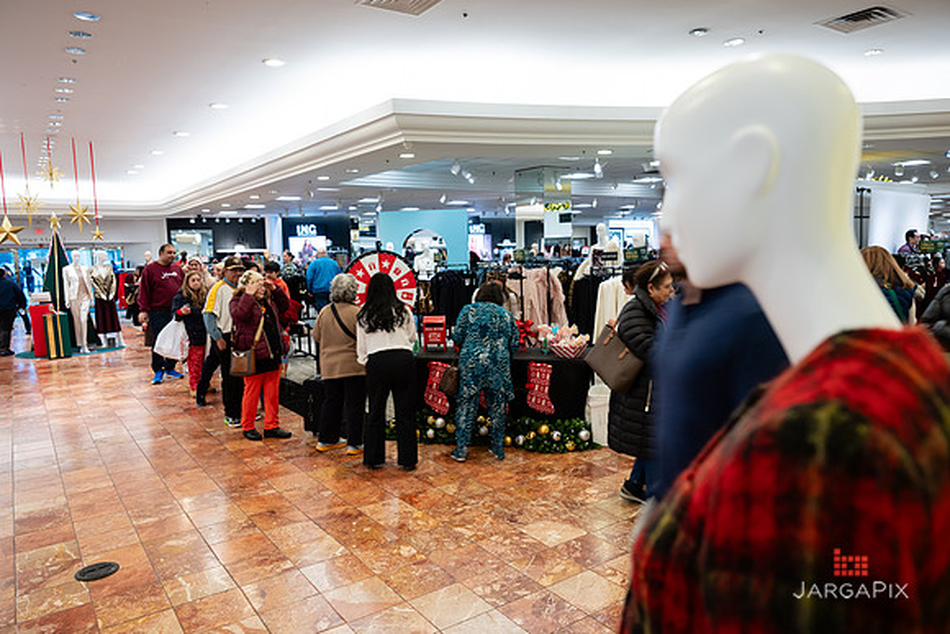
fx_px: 646
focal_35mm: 24
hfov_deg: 72.6
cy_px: 317
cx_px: 475
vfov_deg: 52.2
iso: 200
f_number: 3.5
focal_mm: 24
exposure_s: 1/25
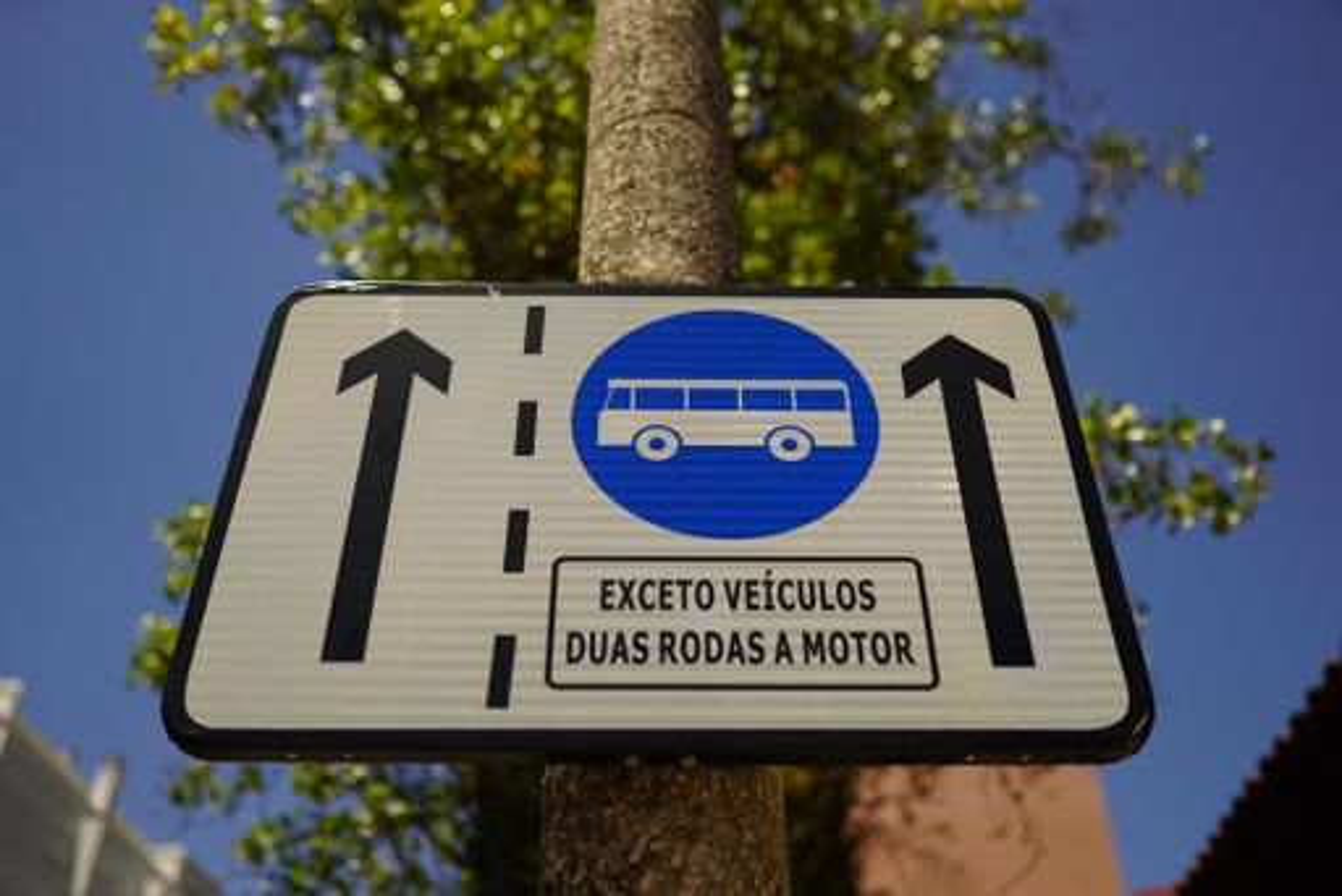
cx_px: 671
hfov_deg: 54.4
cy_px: 448
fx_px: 1305
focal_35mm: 35
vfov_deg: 37.9
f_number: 1.7
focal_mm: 35
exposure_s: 1/8000
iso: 100
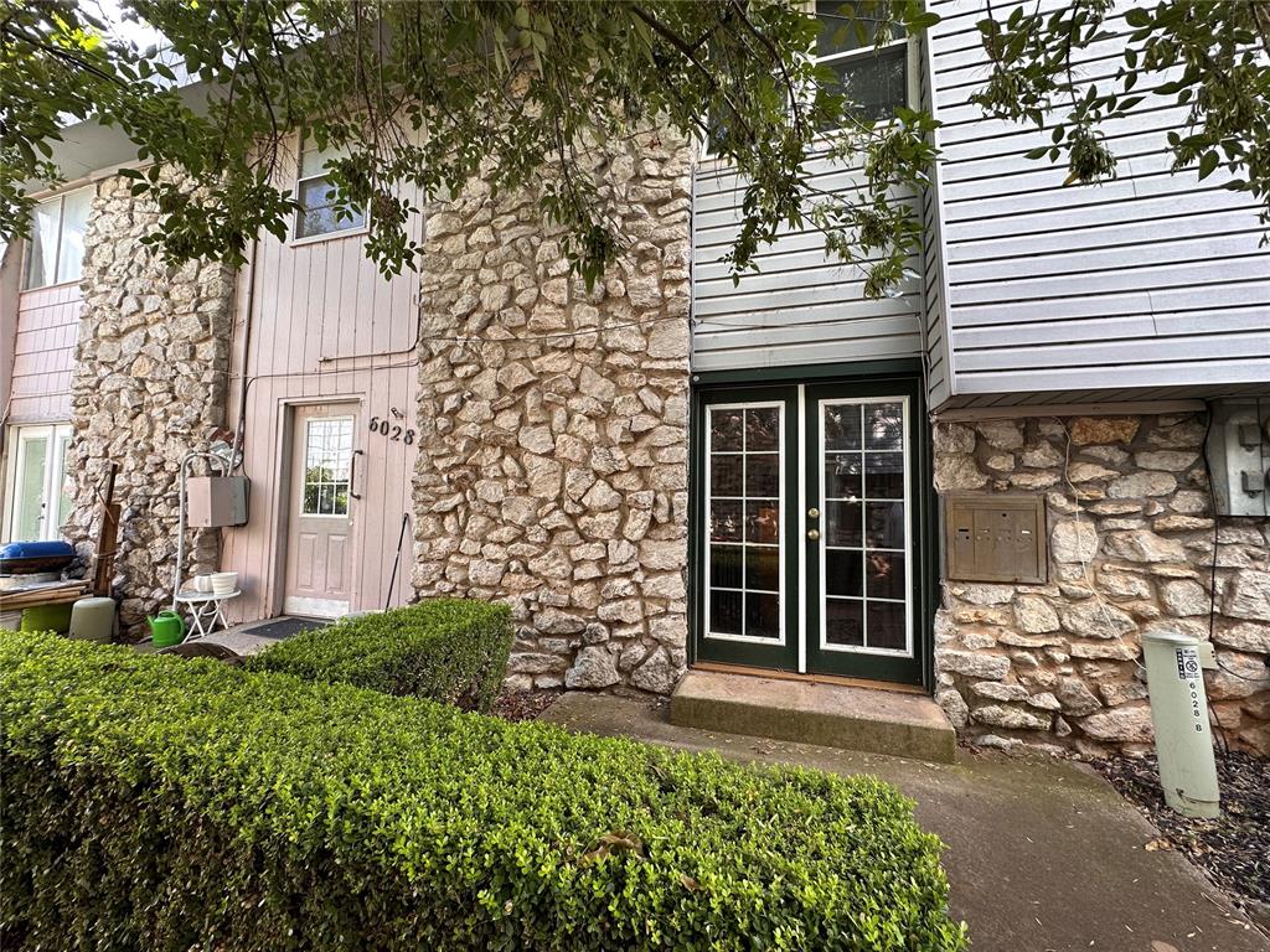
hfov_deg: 102.1
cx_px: 635
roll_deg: -1.1
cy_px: 476
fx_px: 514
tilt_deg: +3.3
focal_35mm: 14
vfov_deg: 85.7
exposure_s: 1/99
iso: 50
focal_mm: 2.22
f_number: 2.2
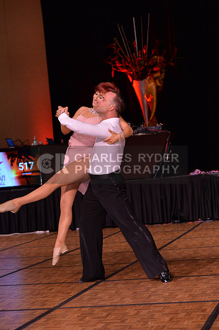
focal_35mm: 86
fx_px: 787
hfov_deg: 15.8
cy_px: 165
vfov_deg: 23.7
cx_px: 110
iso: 2000
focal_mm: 86
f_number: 5
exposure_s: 1/250
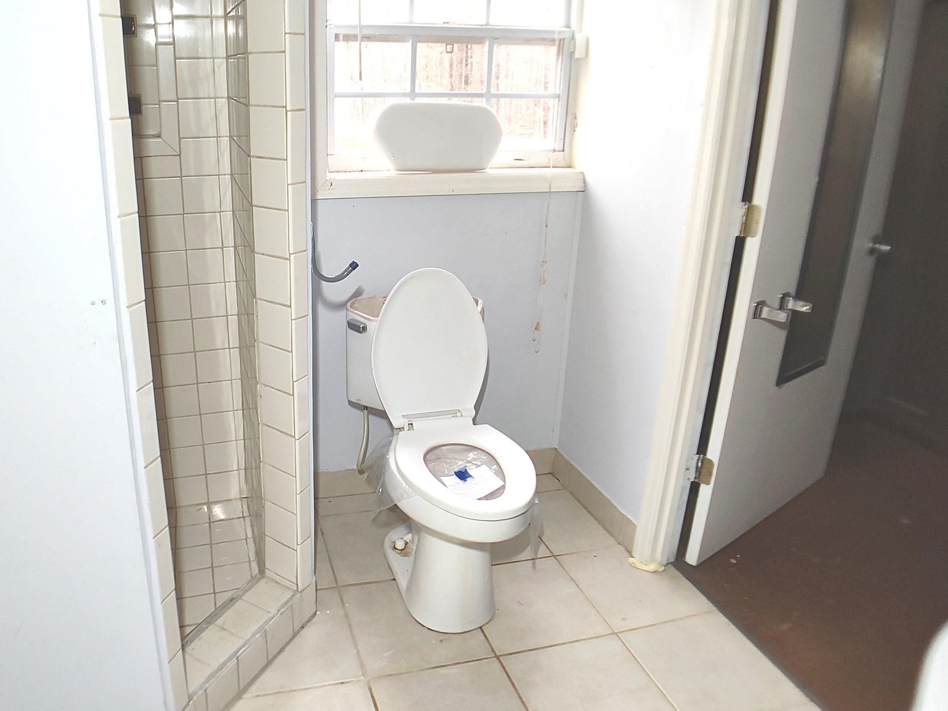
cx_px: 337
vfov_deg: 40.6
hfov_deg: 51.9
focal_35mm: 35
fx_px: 959
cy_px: 294
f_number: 1.5
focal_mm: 4.15
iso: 244
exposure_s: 1/40
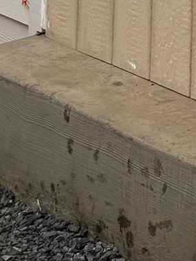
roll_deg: +1.0
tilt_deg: +6.4
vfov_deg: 10.1
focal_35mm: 163
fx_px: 1230
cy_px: -417
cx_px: 631
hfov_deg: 7.7
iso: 80
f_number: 1.78
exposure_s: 1/339
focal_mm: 6.76
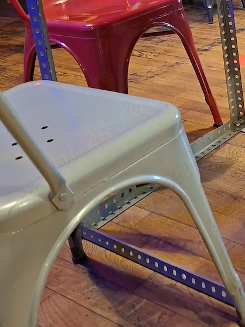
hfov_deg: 24.3
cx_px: 287
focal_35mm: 55
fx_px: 519
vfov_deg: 33.0
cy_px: 29
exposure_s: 1/25
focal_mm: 5.54
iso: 640
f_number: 1.8
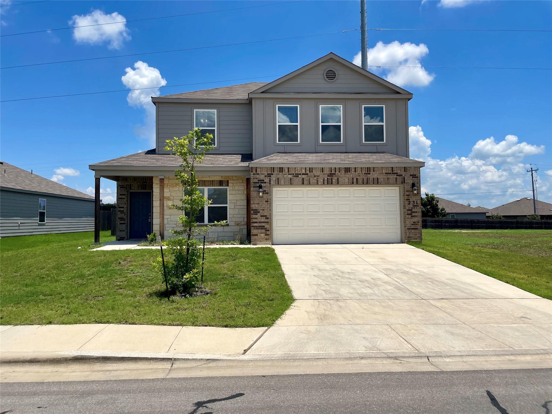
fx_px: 415
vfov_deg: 53.1
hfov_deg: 67.3
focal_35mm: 26
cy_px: 207
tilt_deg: +1.7
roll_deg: +0.9
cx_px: 276
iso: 32
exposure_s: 1/7299
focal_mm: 4.2
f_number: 1.6
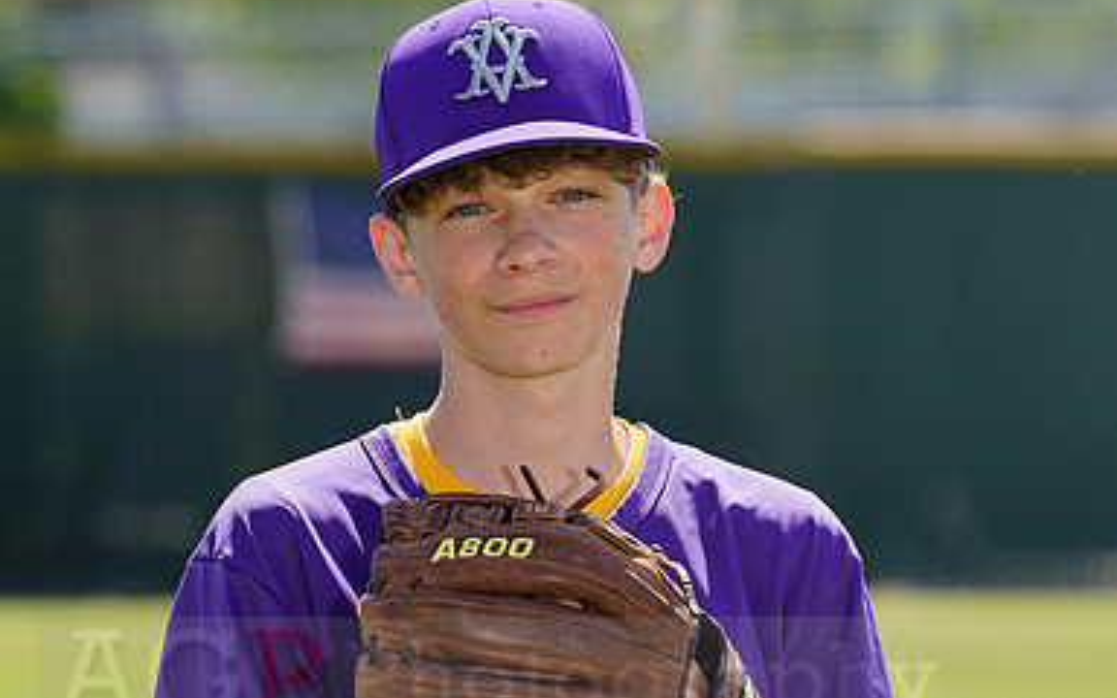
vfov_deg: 3.1
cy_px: 657
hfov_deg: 5.0
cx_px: 558
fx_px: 12846
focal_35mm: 422
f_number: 8
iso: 100
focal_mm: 274
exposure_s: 1/250
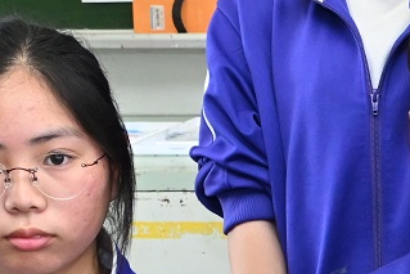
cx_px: 775
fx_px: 2247
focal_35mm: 197
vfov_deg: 6.9
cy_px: 386
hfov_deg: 9.8
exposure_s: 1/100
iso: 2500
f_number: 7.1
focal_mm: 30.5
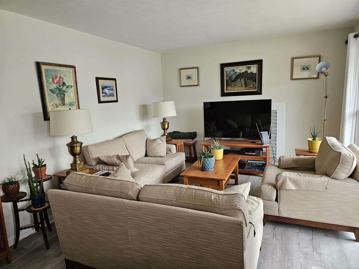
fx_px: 239
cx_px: 180
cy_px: 134
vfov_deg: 58.9
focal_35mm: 23
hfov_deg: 73.9
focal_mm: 5.4
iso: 320
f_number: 1.8
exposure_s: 1/170
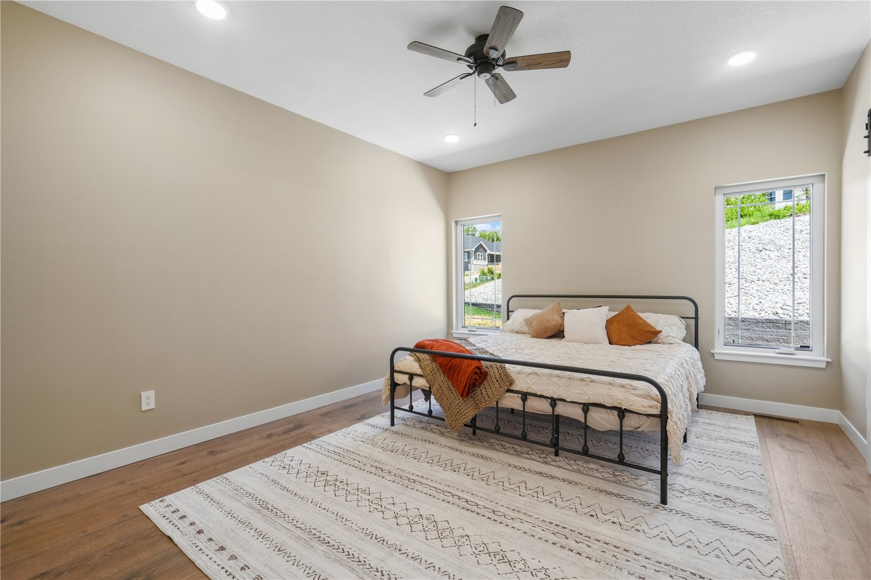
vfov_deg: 73.7
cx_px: 436
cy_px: 290
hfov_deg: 96.7
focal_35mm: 16
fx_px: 387
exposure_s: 1/15
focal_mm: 16
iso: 400
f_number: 10
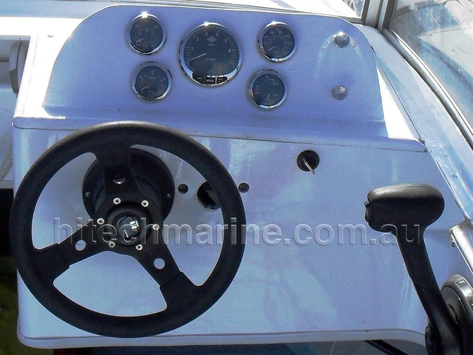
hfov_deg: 52.6
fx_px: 478
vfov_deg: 40.7
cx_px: 236
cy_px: 178
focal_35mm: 35
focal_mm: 6.3
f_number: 8.4
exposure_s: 1/350
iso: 100
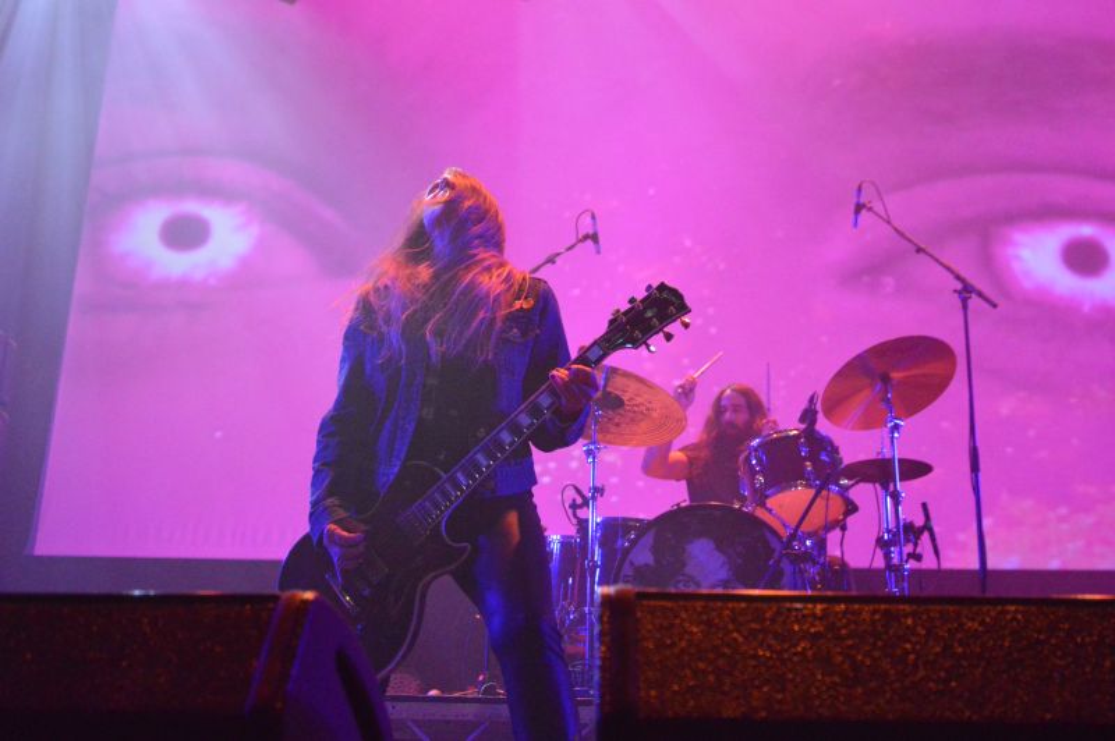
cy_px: 370
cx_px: 558
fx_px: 1300
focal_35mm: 42
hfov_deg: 46.4
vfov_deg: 31.8
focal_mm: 28
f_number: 3.8
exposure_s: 1/500
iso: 6400
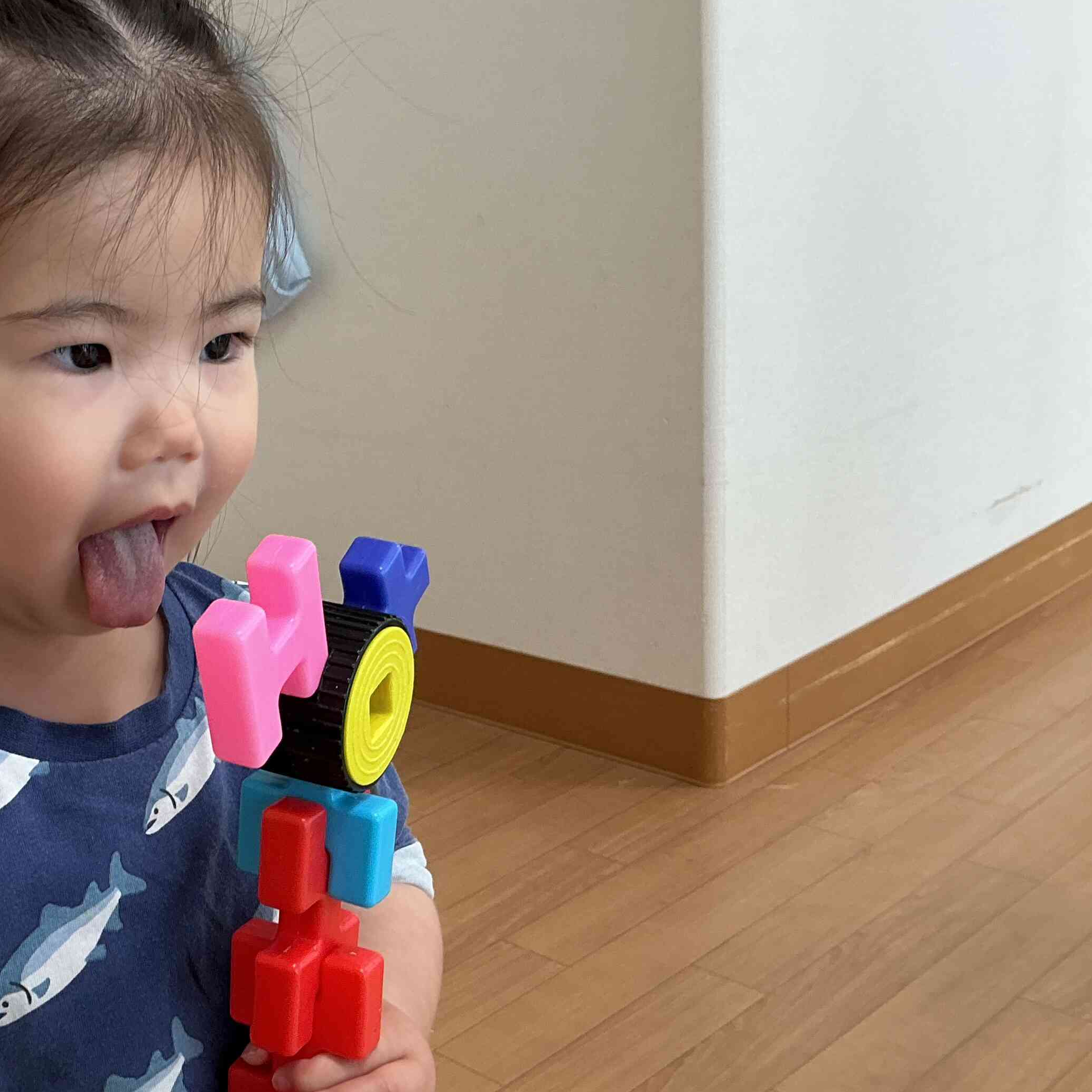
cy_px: 608
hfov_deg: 32.4
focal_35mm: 50
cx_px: 118
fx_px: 1785
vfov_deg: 34.0
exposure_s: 1/60
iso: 40
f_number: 1.8
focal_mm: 3
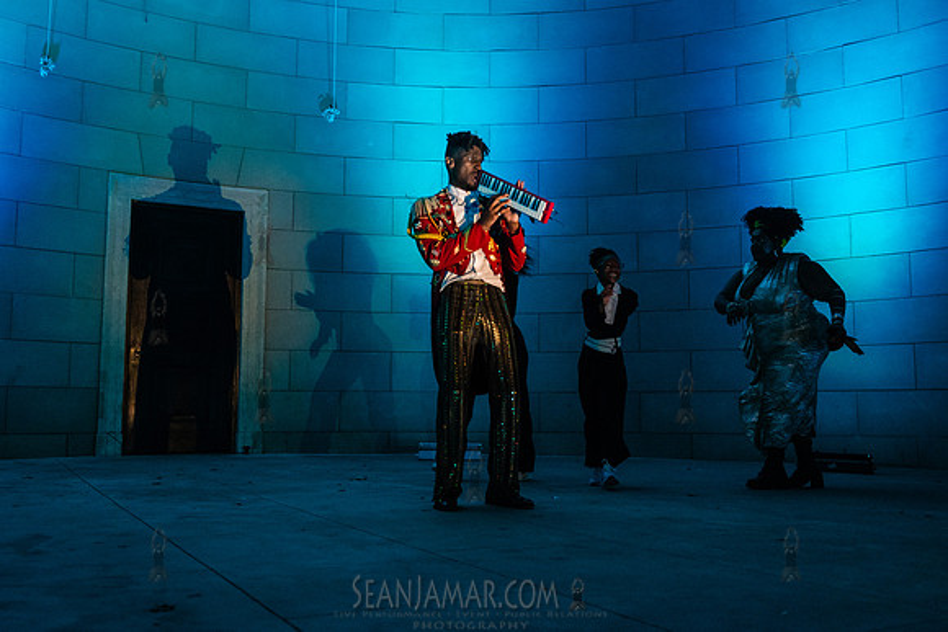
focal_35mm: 35
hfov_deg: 54.8
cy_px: 316
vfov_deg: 38.2
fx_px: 914
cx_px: 474
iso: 8000
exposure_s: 1/200
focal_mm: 34
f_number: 3.2
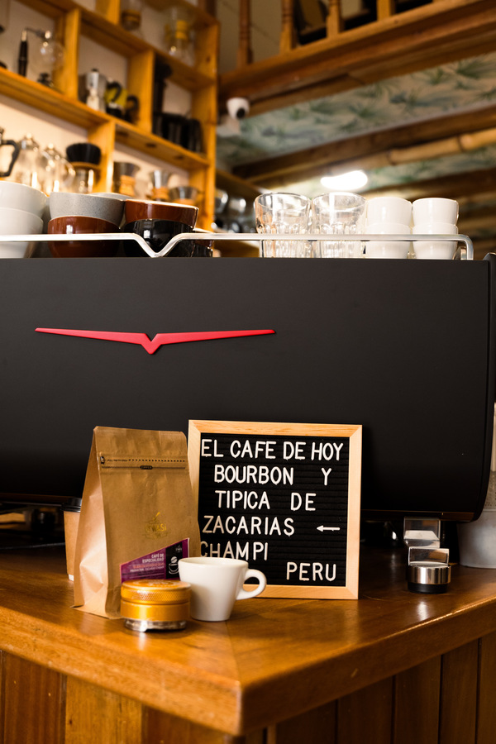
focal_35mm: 36
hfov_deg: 36.9
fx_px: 744
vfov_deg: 53.1
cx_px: 248
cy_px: 372
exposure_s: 1/60
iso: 800
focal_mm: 24
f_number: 2.8
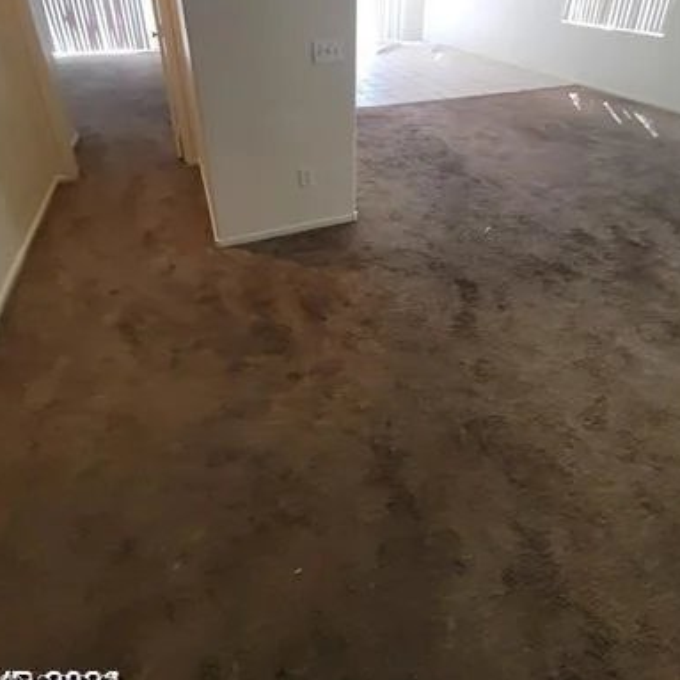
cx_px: 362
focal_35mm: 18
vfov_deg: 75.4
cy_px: 178
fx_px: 400
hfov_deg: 80.6
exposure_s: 1/60
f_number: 2.2
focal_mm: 2.2
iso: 250
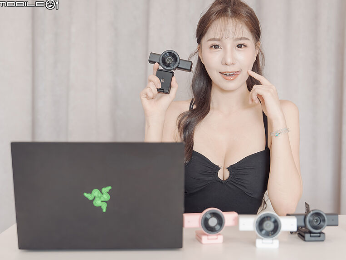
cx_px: 192
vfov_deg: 28.0
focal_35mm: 52
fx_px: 520
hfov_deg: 36.8
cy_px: 129
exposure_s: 1/60
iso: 1000
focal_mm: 47
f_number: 2.8
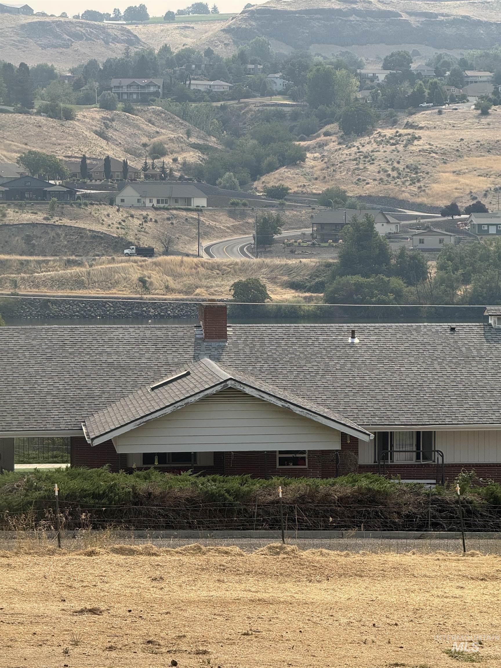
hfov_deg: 12.3
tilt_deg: -2.3
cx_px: 250
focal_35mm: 120
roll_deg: +0.8
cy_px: 334
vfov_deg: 16.4
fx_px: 2316
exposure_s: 1/1368
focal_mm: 15.66
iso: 50
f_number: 2.8
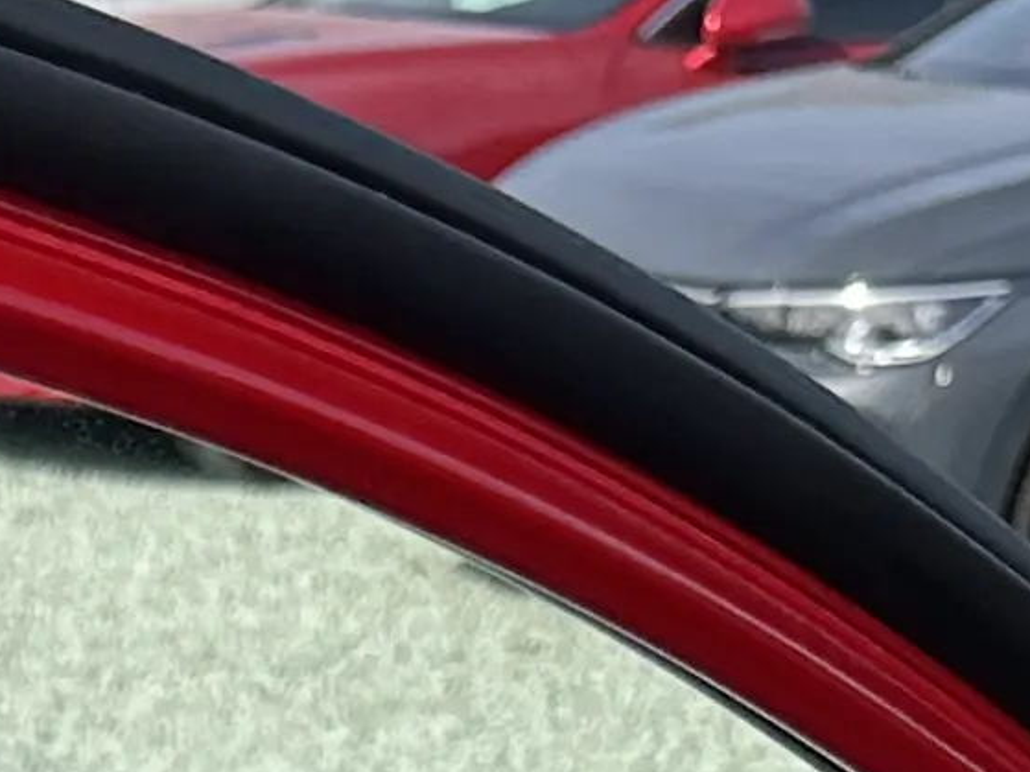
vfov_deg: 7.7
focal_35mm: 165
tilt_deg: -29.0
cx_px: -822
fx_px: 4909
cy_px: 2415
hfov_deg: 11.2
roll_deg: -1.7
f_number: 1.78
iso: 80
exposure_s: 1/2252
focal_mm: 6.86
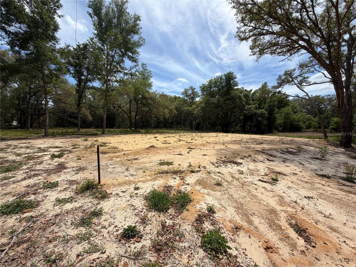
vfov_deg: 85.7
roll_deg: -0.6
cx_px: 178
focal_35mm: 14
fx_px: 144
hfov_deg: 102.1
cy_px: 134
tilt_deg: -3.7
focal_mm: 2.22
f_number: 2.2
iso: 20
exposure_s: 1/1105
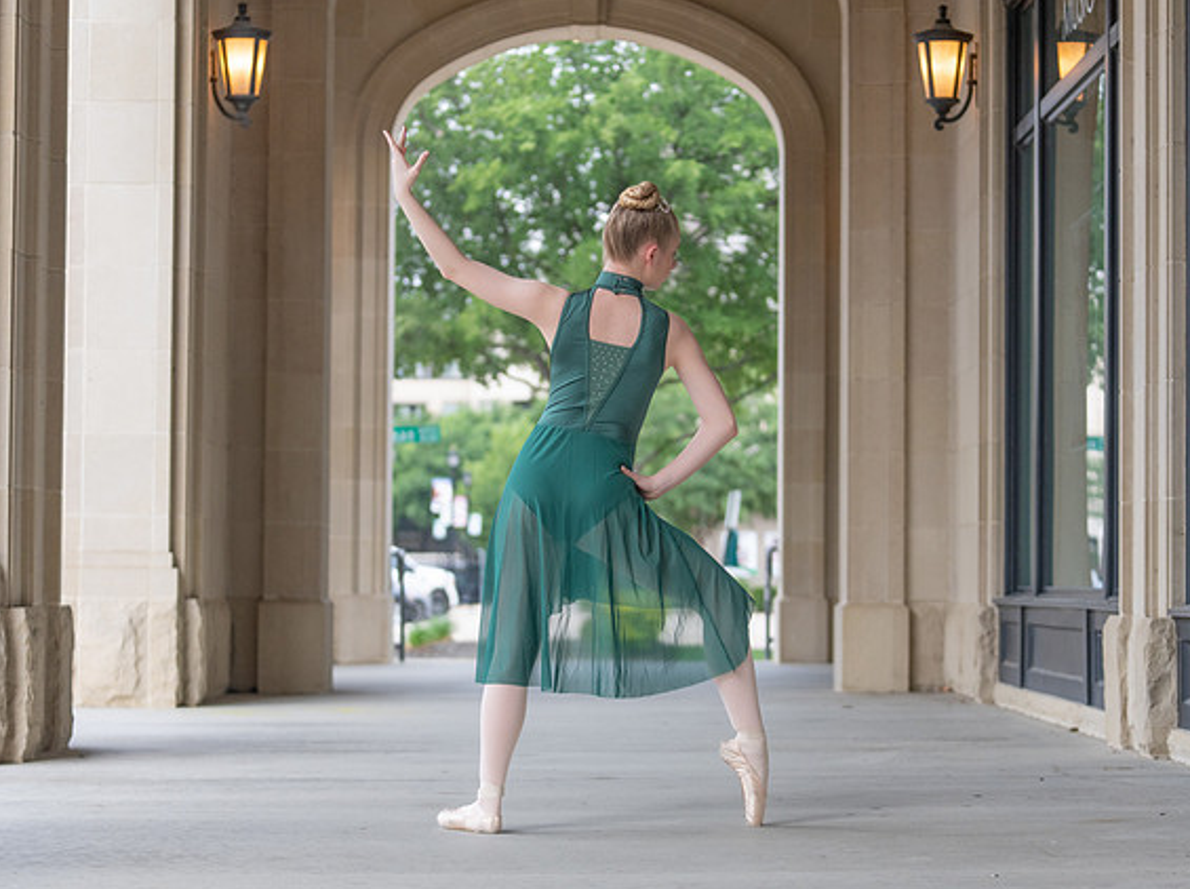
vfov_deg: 17.1
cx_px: 591
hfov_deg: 22.8
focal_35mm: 86
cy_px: 457
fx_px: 2952
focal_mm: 70
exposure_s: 1/320
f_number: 2.8
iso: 400
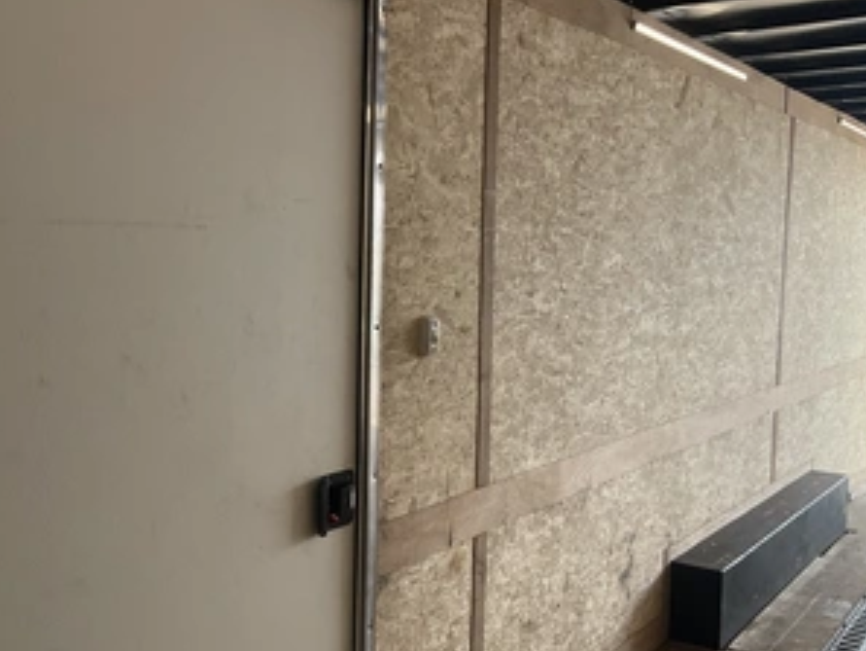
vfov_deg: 36.8
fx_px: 976
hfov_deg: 47.7
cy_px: 330
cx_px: 367
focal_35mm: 39
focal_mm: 3
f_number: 1.8
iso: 25
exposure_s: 1/130
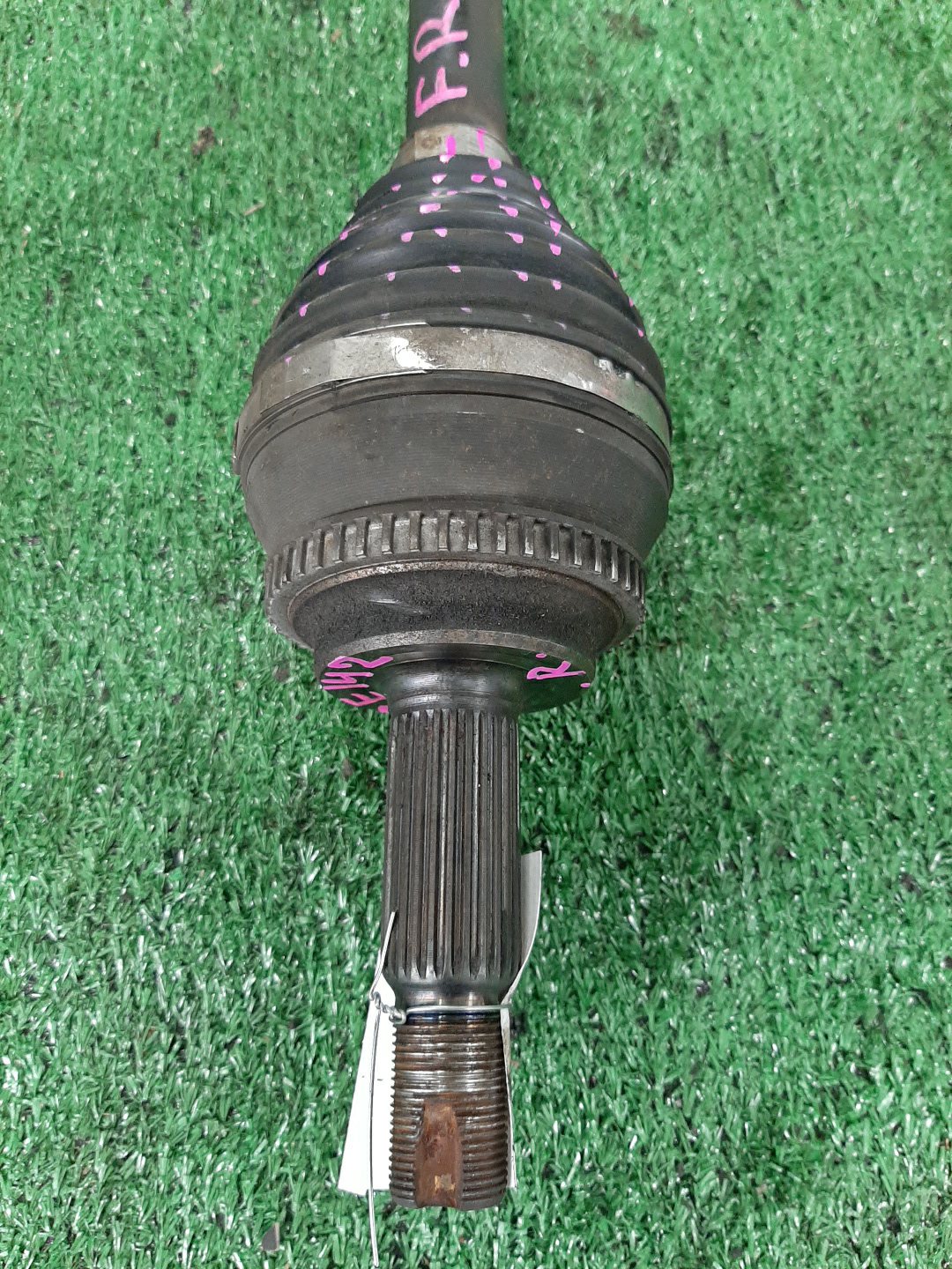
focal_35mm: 26
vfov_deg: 67.3
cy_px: 634
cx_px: 476
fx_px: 953
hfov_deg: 53.1
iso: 236
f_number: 1.7
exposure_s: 1/50
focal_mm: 3.93
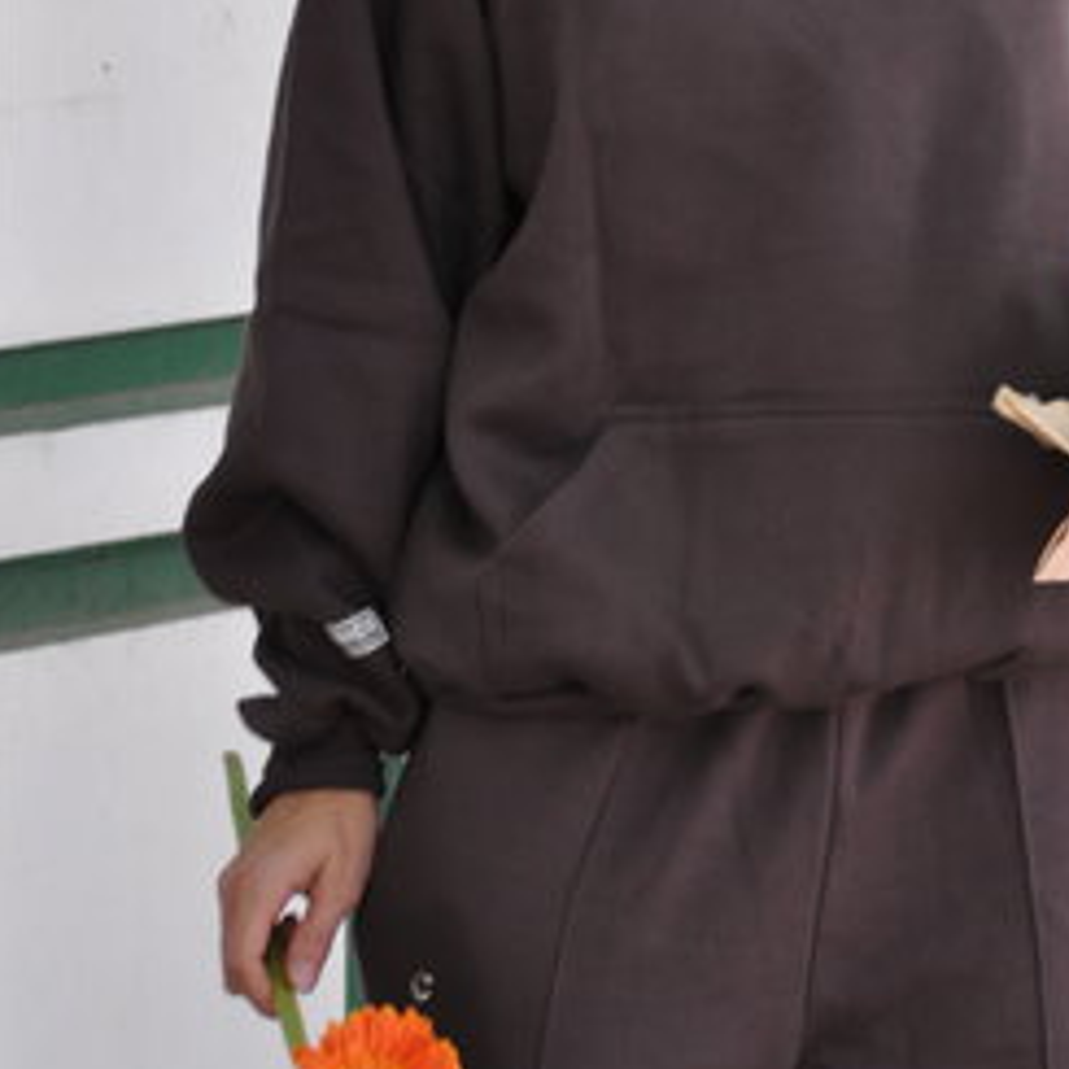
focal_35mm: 250
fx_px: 8735
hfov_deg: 7.0
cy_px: 284
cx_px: 790
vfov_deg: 7.0
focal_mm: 80
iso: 200
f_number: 4.2
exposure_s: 1/50
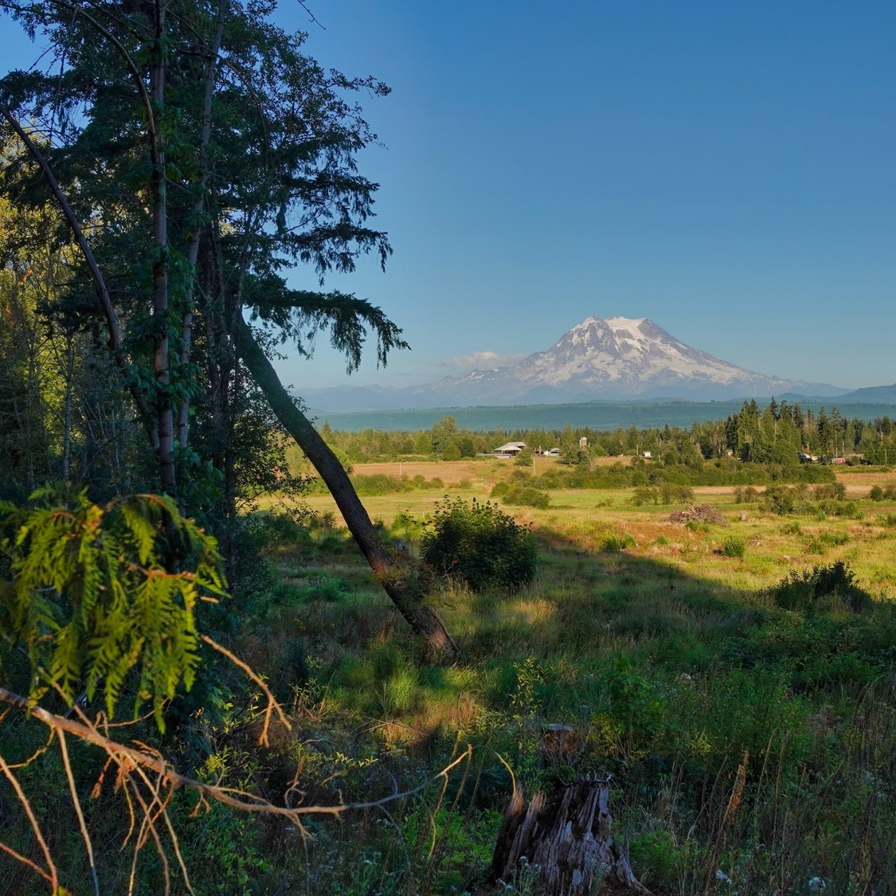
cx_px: 617
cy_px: 448
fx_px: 1464
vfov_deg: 34.0
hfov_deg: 33.6
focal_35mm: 50
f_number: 4
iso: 100
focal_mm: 14.16
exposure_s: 1/800
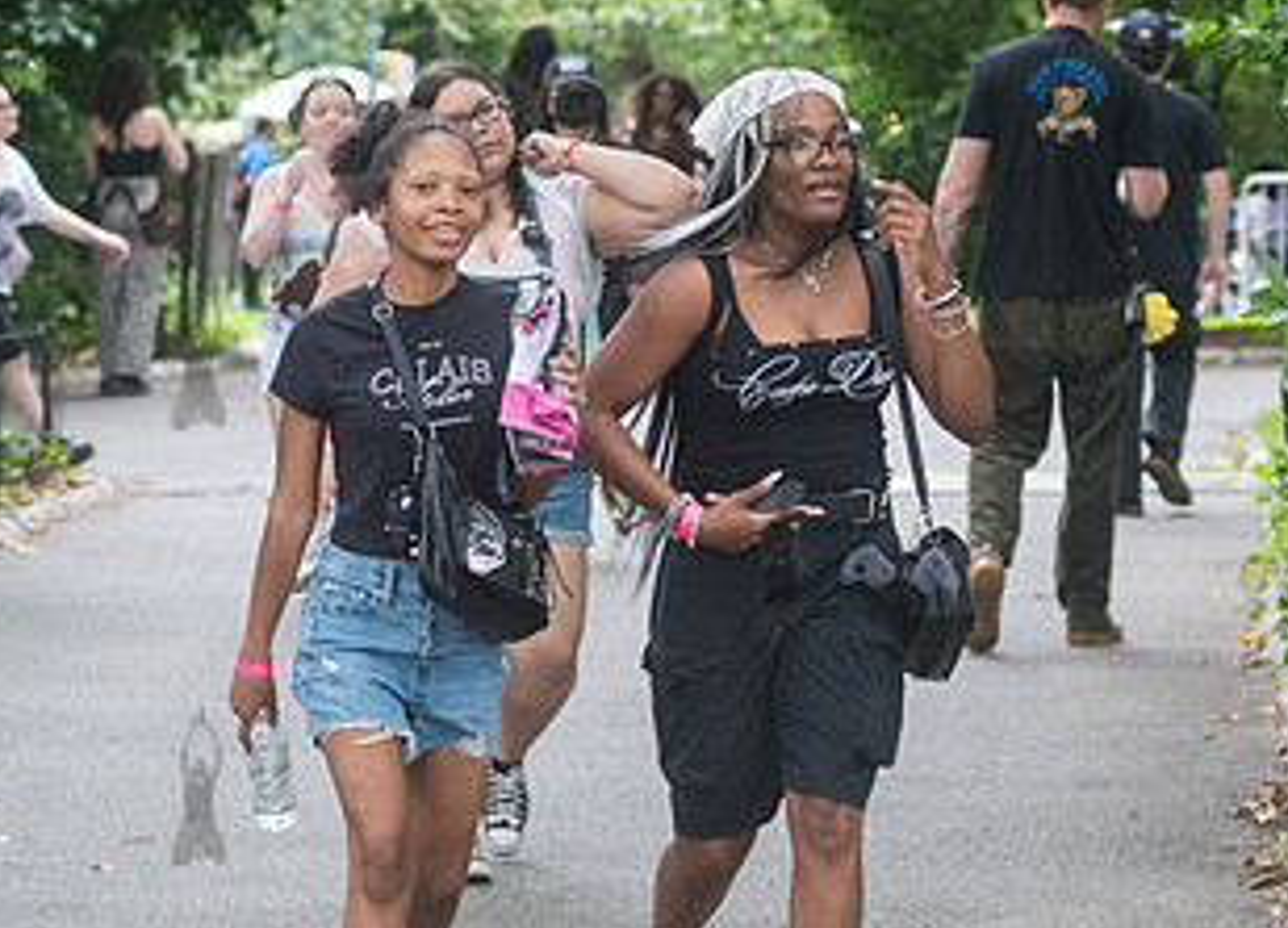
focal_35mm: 174
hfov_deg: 11.5
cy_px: 482
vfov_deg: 8.3
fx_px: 6385
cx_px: 587
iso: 1600
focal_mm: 80
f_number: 3.5
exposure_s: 1/250
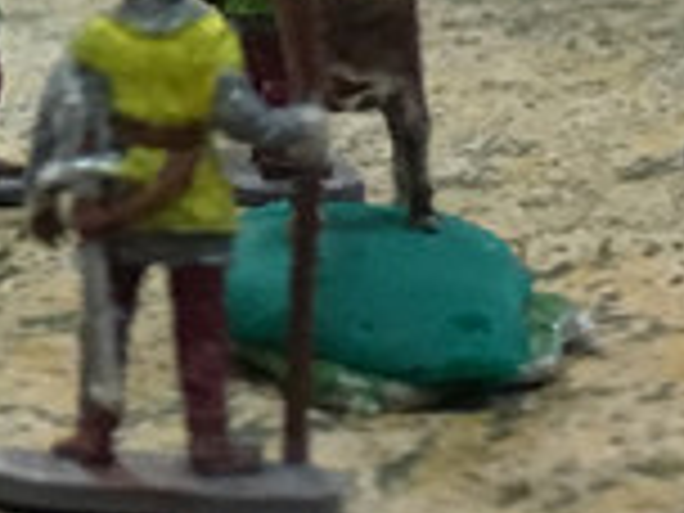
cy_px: -536
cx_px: -358
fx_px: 4011
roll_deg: -0.8
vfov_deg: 7.0
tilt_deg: +0.7
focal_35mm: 203
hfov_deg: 9.5
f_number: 2.2
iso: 200
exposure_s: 1/25
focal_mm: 4.15
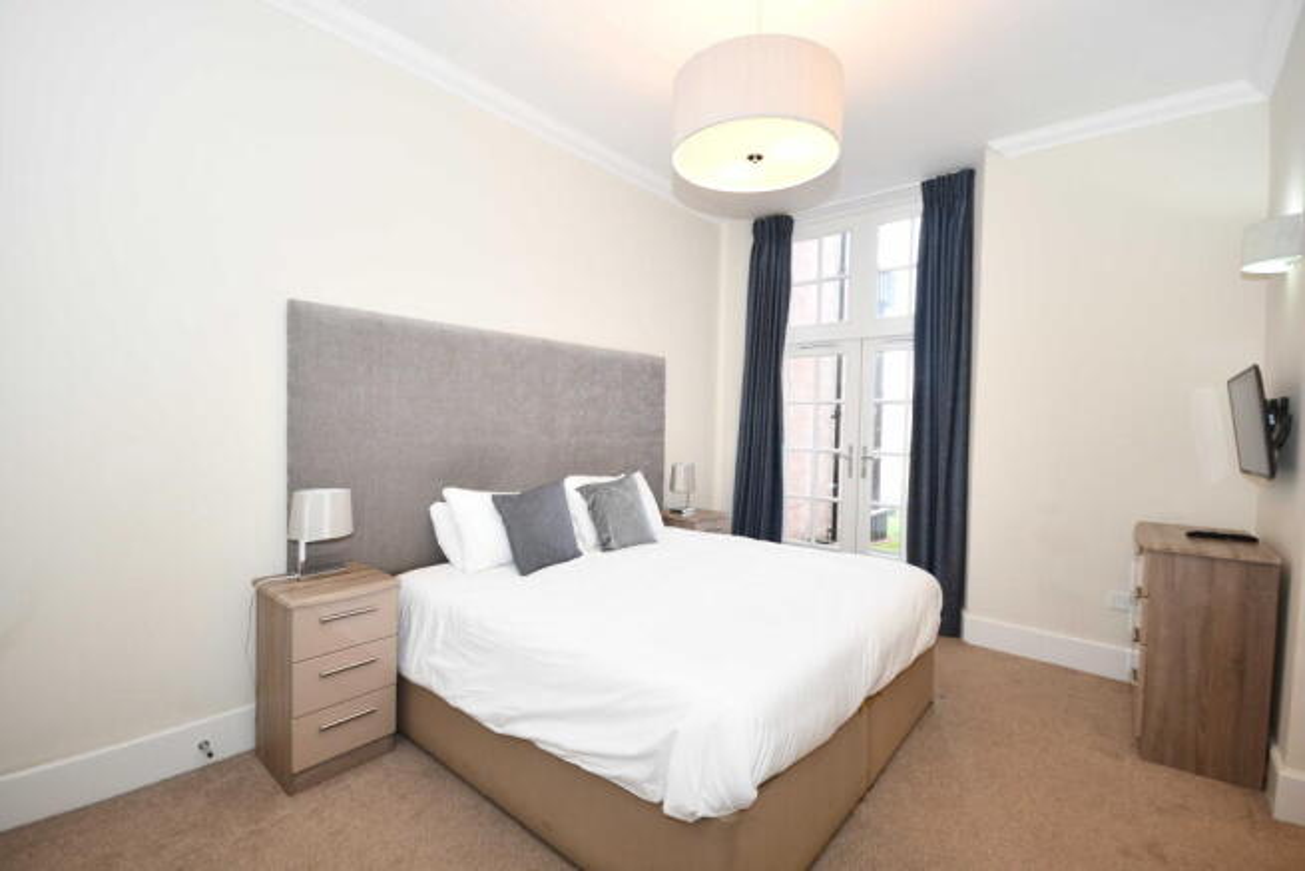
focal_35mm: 15
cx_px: 652
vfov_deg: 77.4
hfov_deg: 100.4
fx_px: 544
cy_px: 436
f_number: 4
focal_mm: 10
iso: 720
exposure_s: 1/60
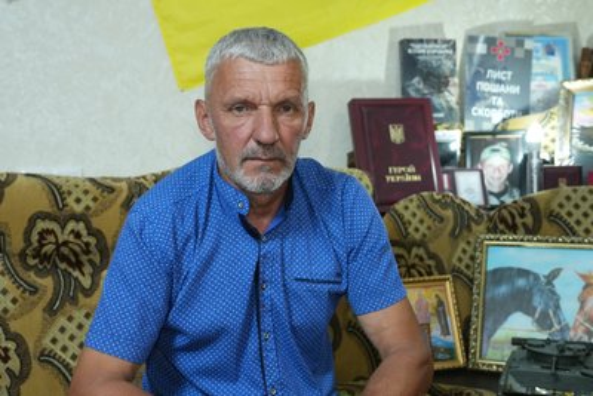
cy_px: 198
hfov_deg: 44.5
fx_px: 725
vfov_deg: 30.5
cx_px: 296
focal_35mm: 44
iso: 4000
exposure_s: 1/80
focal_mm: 44
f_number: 4.5
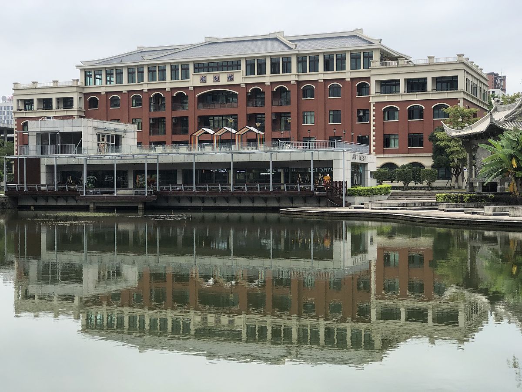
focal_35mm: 57
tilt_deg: -1.3
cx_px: 261
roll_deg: -0.4
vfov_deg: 25.7
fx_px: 860
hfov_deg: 33.8
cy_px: 196
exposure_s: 1/1200
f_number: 2.8
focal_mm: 6.6
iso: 20
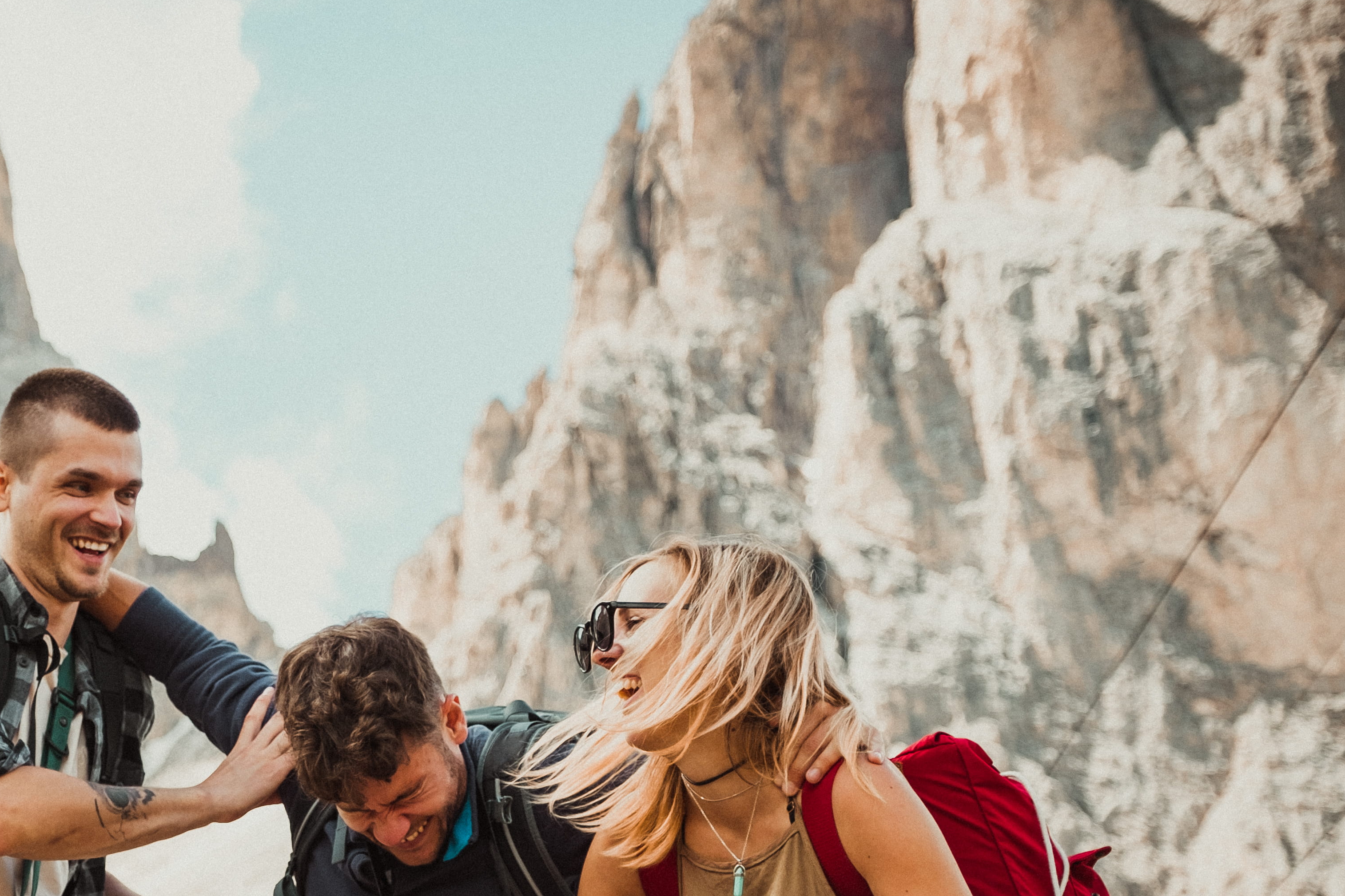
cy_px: 594
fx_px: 4072
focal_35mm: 109
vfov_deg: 12.5
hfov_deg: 18.6
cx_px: 291
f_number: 2.8
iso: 100
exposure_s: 1/500
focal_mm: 36.5
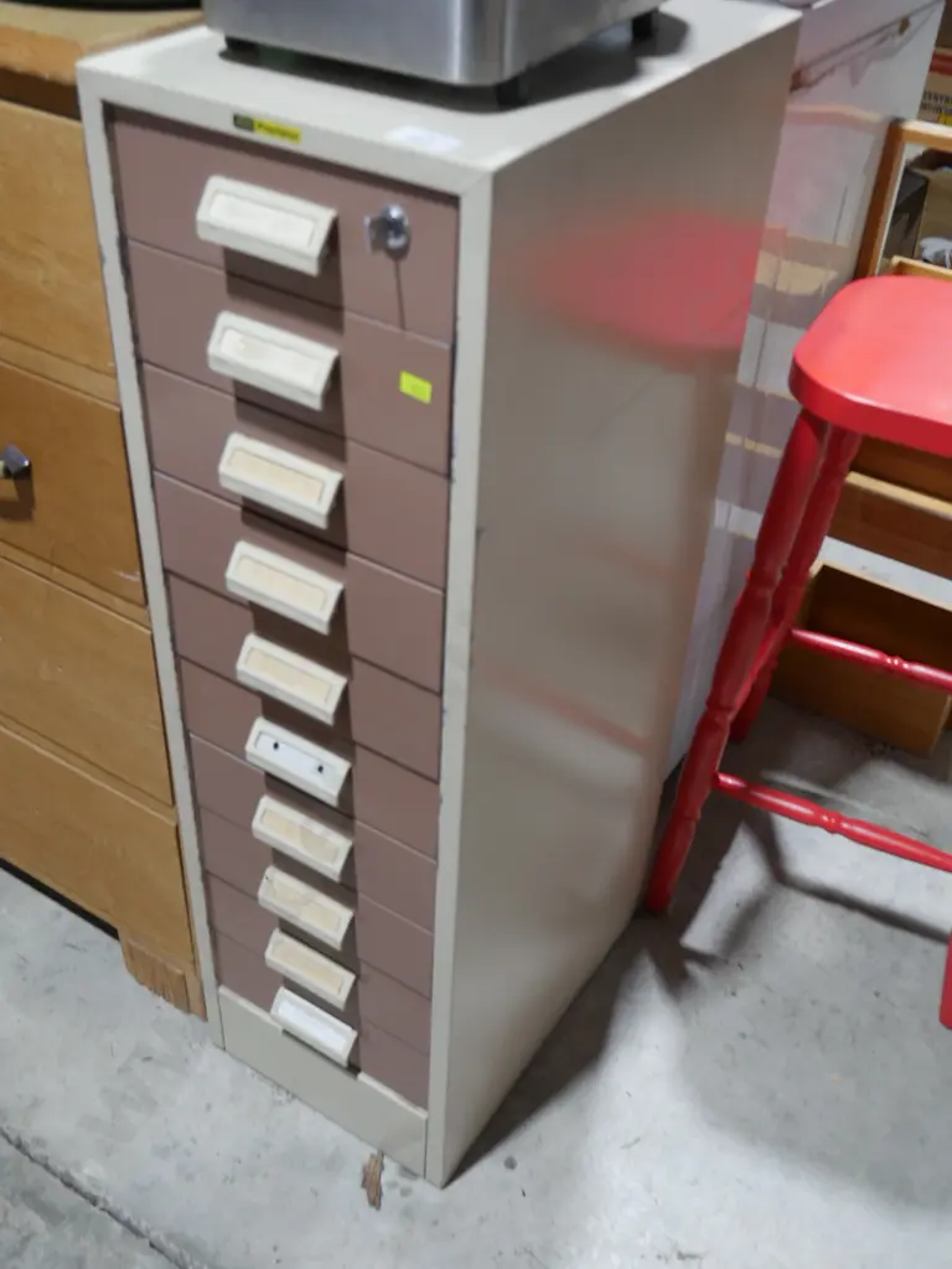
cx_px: 476
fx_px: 1320
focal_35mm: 36
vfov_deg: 51.4
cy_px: 634
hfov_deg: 39.7
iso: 320
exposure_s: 1/60
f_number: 4
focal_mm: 18
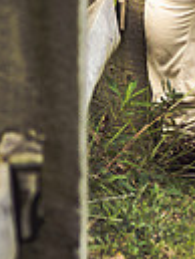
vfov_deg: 5.0
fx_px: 2992
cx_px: 247
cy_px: 46
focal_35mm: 399
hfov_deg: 3.7
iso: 160
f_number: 2.2
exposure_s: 1/800
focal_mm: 43
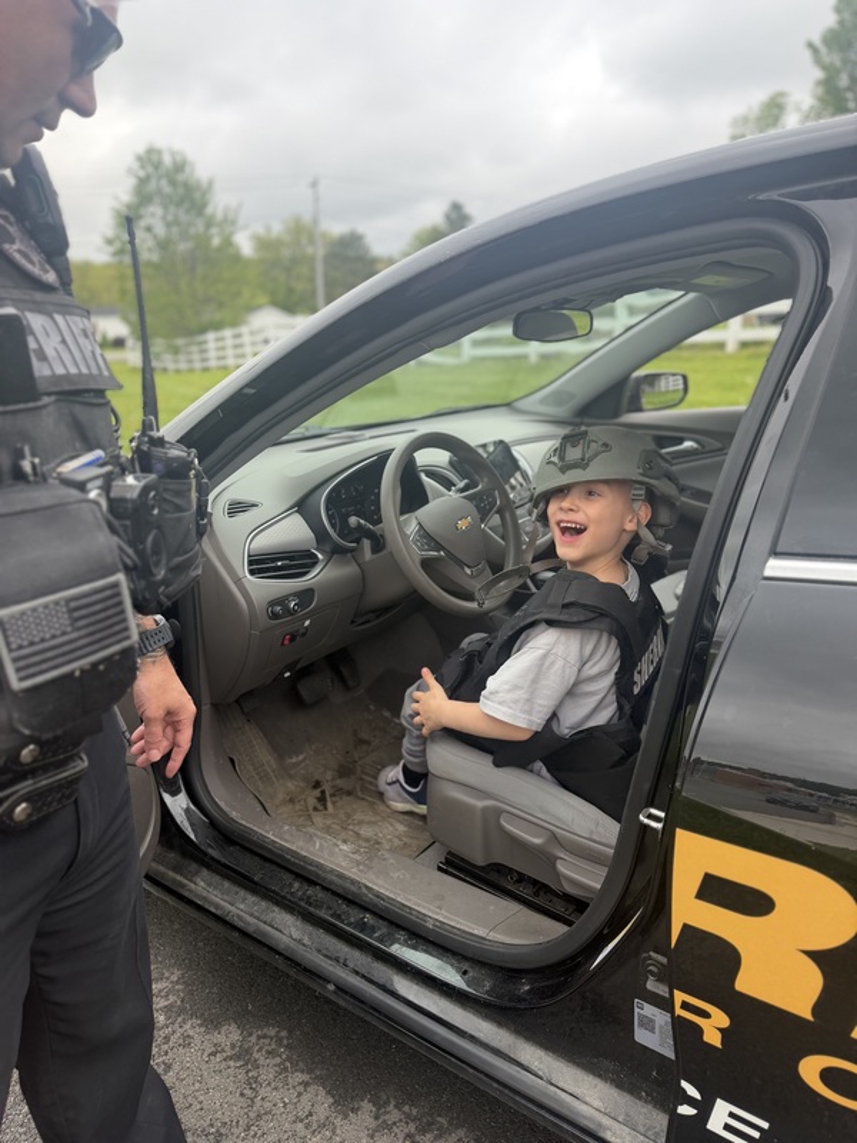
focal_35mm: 24
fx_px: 792
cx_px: 428
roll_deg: +0.7
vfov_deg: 71.6
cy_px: 572
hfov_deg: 56.8
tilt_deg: -18.5
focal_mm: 6.76
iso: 100
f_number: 1.78
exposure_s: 1/728
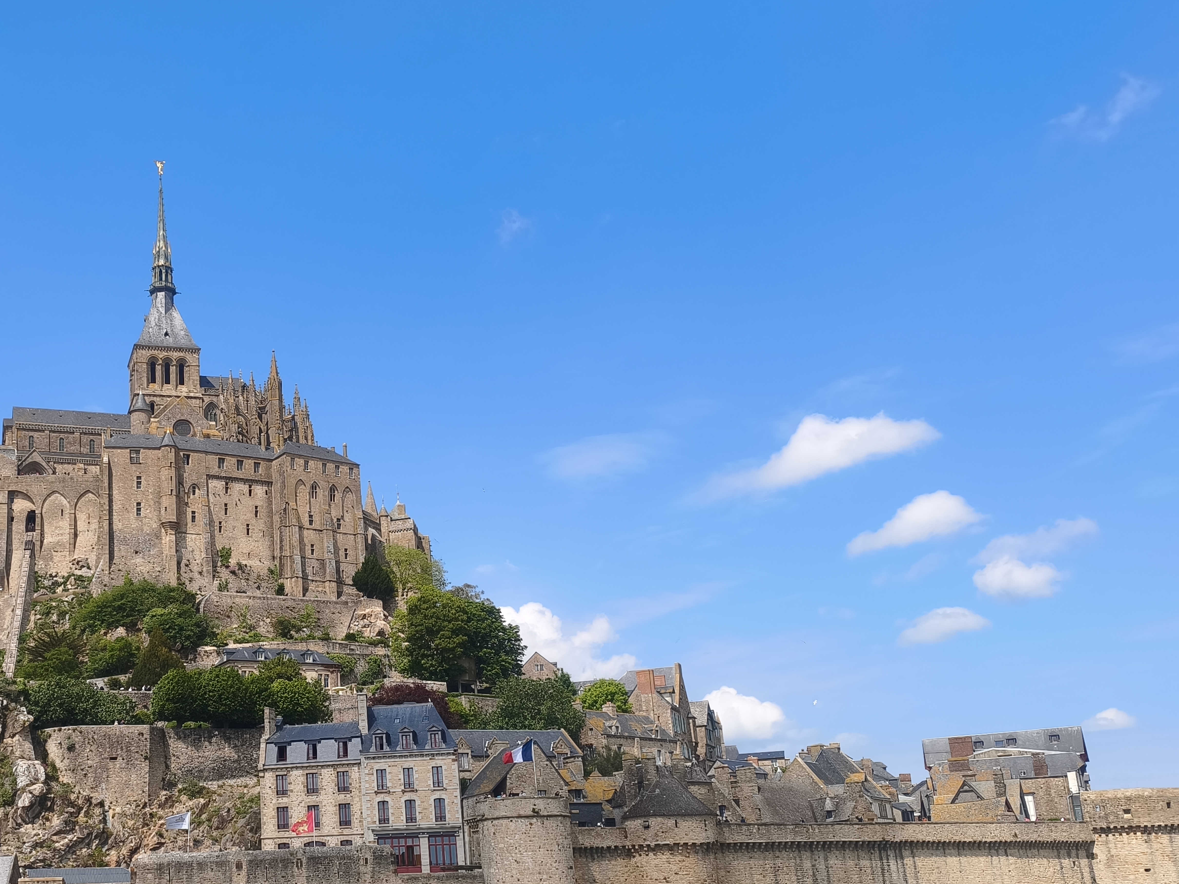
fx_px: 1328
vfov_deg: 36.6
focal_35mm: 39
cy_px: 560
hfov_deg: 45.8
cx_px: 265
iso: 50
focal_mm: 6.45
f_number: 1.62
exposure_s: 1/2083
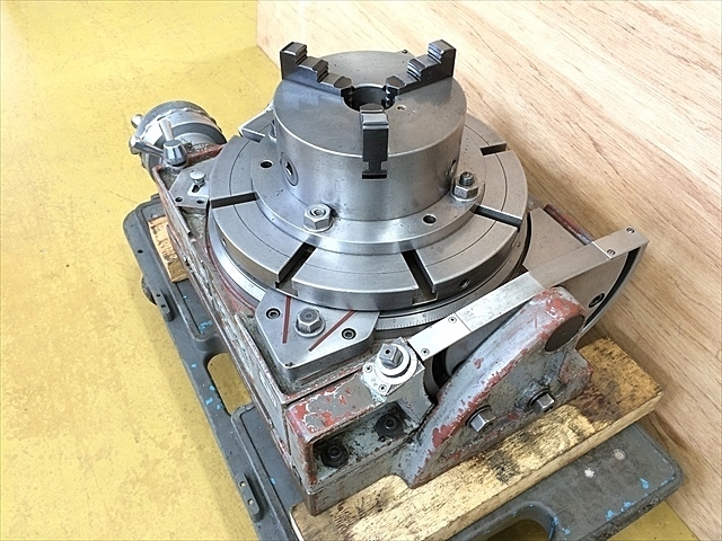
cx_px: 361
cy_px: 270
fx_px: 605
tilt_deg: -48.5
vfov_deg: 48.2
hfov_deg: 61.7
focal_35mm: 29
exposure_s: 1/30
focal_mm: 4.15
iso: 160
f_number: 2.2
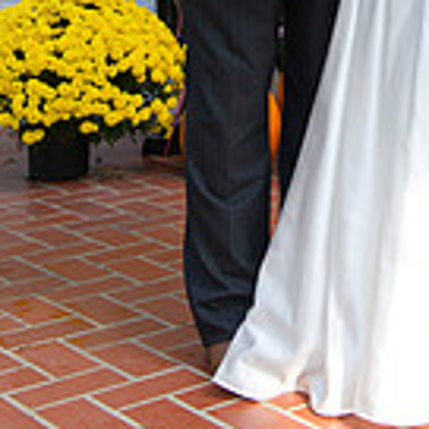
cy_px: -227
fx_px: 1500
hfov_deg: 15.9
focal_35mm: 107
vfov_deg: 15.0
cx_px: 443
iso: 400
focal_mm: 38
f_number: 5.6
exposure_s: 1/250
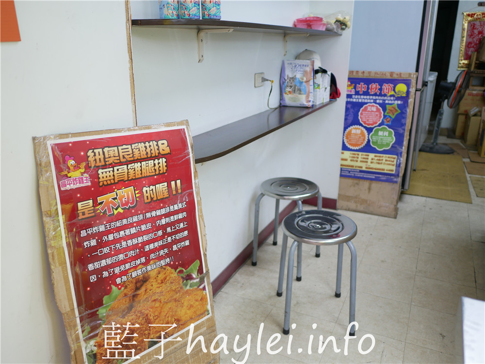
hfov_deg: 60.0
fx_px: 420
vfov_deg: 46.8
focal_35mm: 30
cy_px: 182
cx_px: 242
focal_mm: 15
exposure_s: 1/60
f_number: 1.7
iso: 200
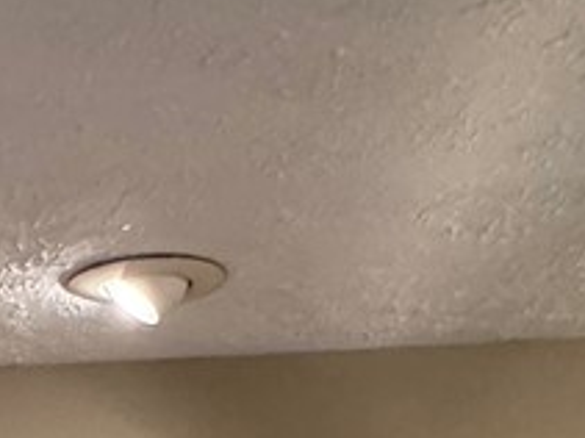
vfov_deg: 15.5
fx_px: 1149
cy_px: 954
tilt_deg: -15.3
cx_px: -144
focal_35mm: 68
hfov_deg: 25.3
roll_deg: -0.7
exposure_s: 1/60
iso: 800
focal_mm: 2.22
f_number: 2.2
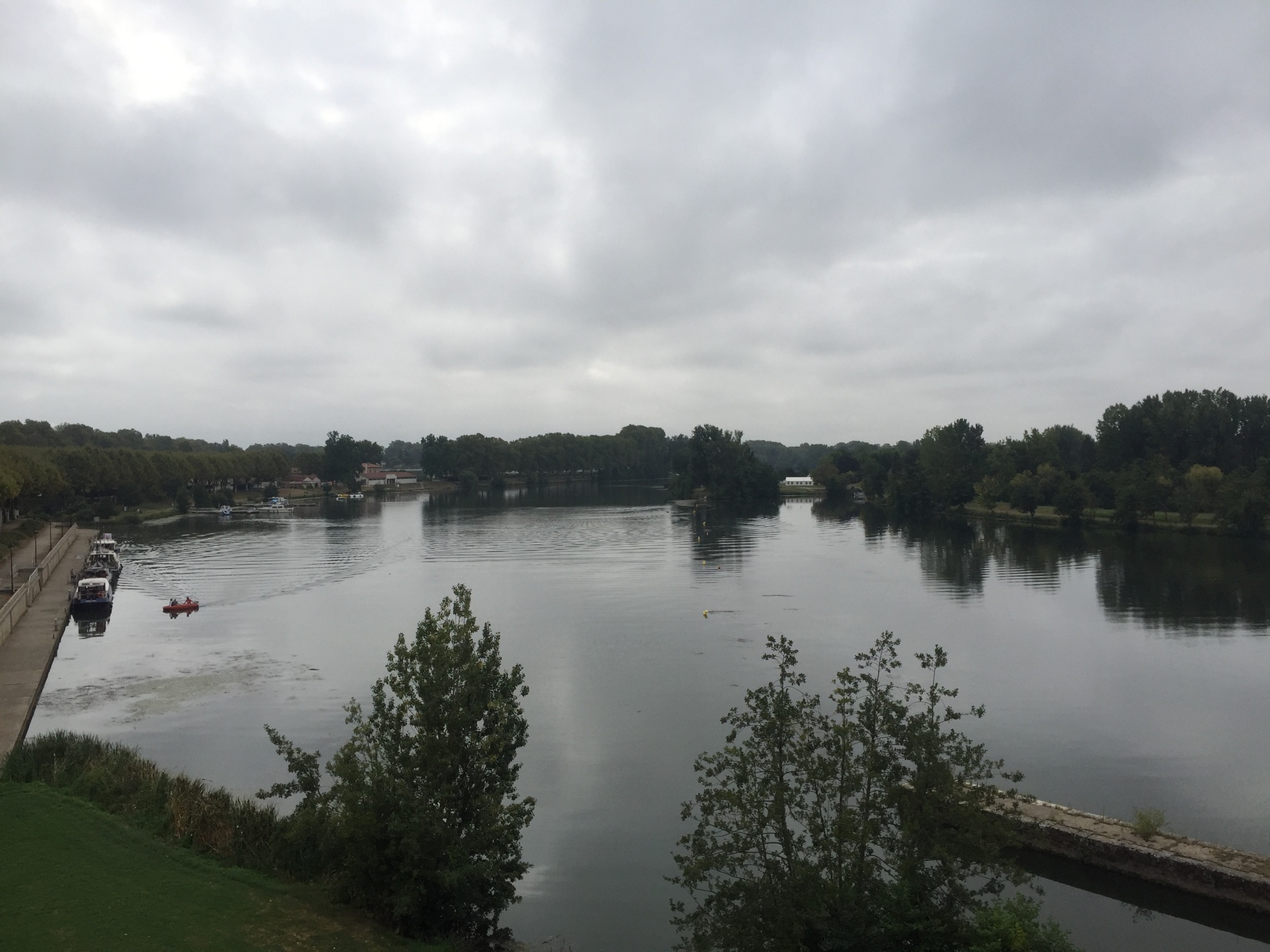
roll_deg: +0.1
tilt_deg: -0.5
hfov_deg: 61.7
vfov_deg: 48.2
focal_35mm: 29
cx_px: 635
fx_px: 1064
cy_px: 476
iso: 32
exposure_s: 1/2083
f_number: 2.2
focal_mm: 4.15
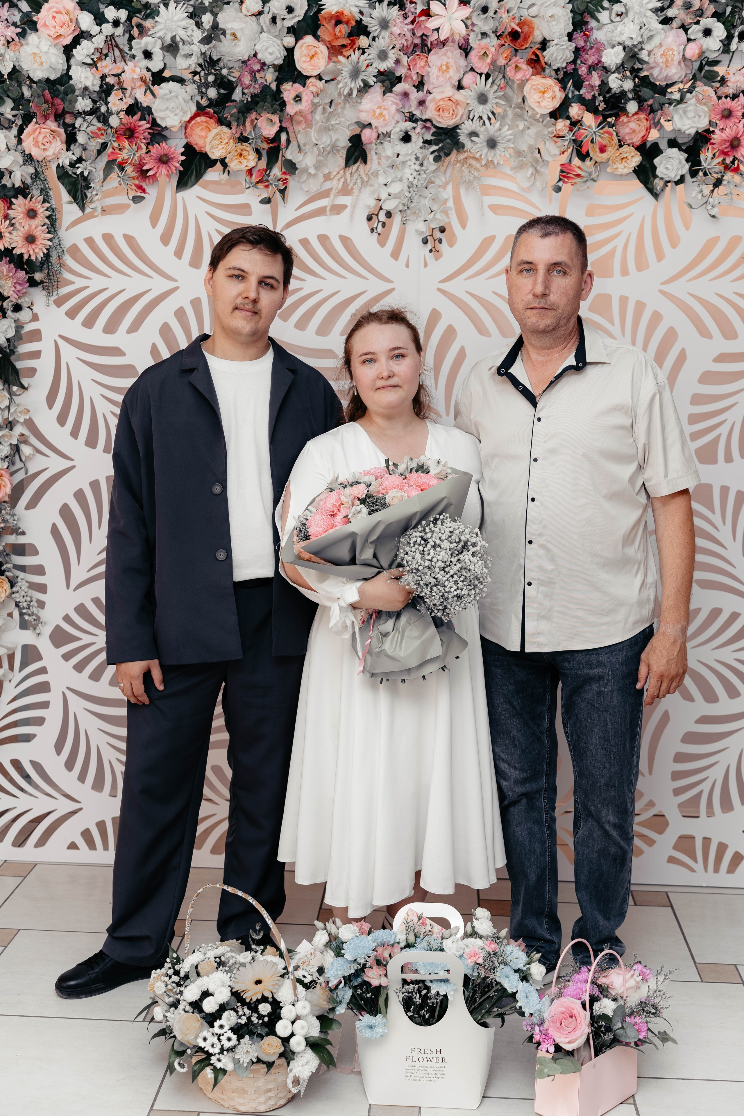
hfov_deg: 35.1
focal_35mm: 38
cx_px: 372
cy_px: 558
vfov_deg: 50.7
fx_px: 1178
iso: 80
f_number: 3.2
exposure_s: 1/200
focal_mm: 38
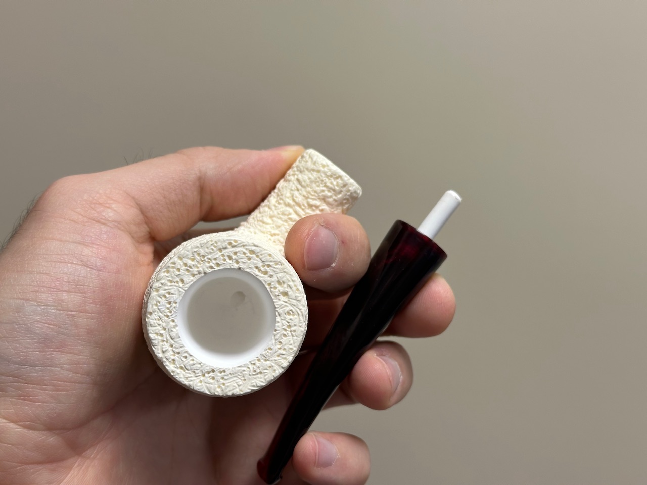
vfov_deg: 30.3
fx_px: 897
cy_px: 242
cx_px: 324
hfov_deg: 39.7
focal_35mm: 48
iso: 64
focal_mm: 6.86
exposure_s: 1/100
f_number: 1.78
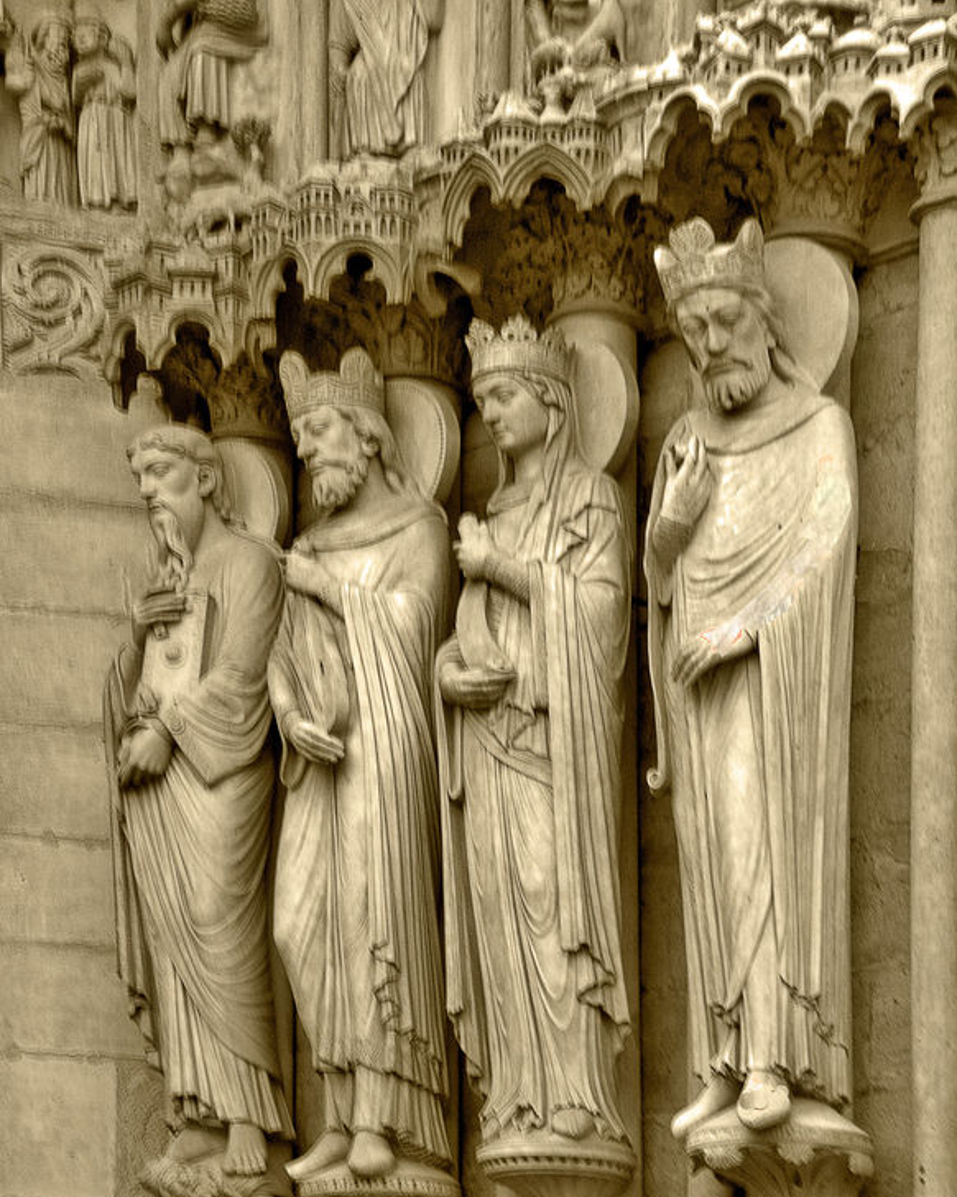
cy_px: 594
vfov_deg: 20.1
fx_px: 3385
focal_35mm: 96
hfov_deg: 16.1
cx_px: 478
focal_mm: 55
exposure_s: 1/6
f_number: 10
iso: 320
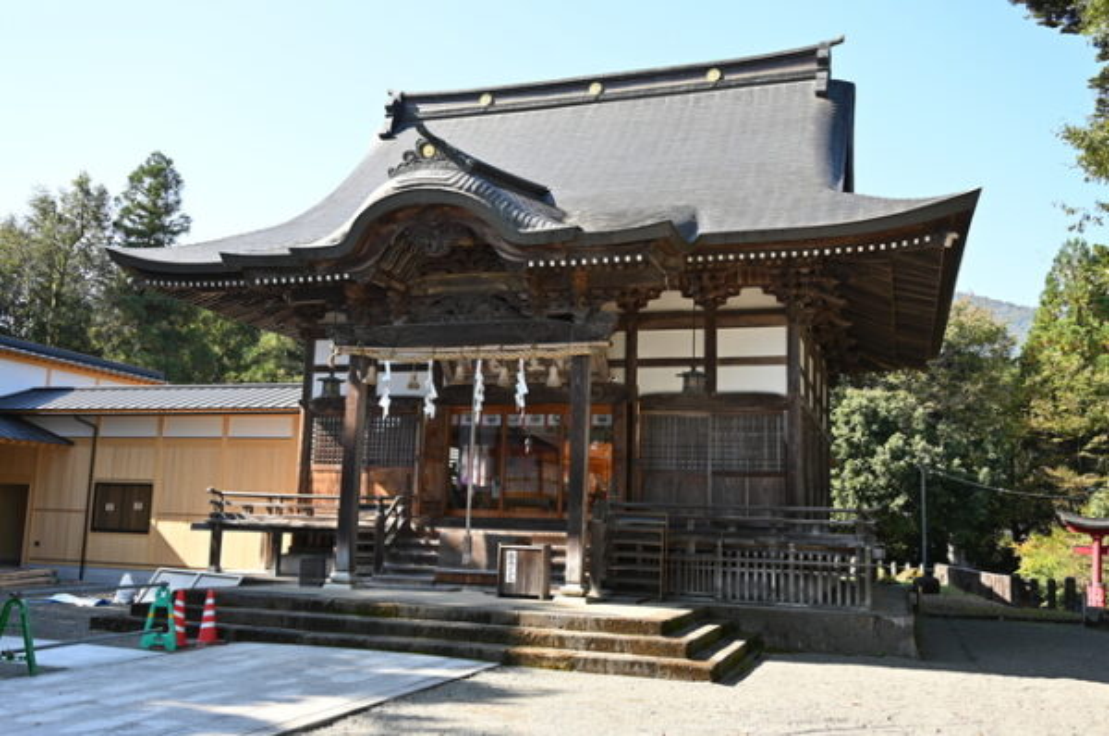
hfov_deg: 57.3
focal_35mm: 33
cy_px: 368
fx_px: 1015
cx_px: 554
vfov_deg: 39.8
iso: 200
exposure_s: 1/250
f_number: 5.6
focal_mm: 33
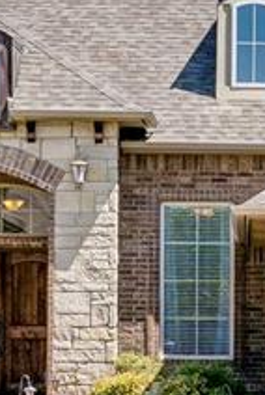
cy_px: 229
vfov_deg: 19.2
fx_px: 1167
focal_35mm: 106
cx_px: 333
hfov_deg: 12.6
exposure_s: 1/1000
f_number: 8
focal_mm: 22
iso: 200
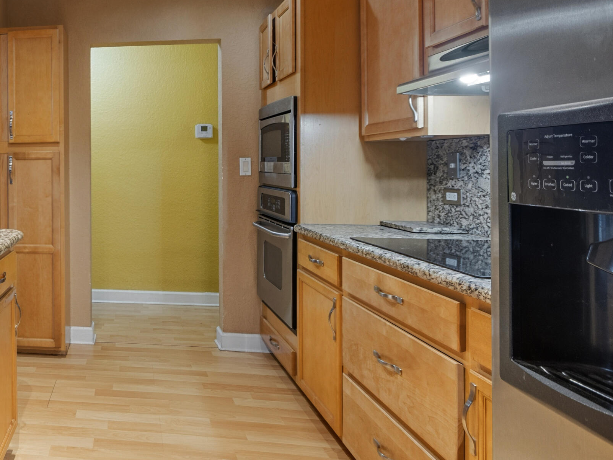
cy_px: 163
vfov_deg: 50.7
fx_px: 478
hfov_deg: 57.6
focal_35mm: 27
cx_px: 81
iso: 320
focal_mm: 10
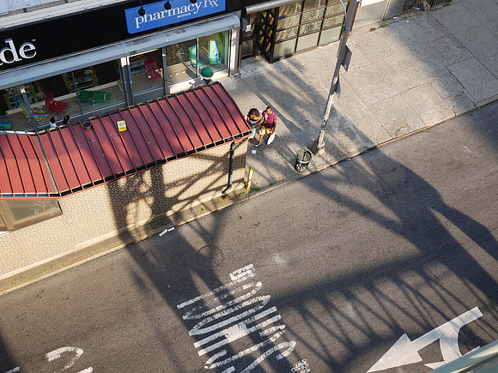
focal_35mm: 40
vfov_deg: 36.0
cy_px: 186
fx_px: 575
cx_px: 249
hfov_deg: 46.8
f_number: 5
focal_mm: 20
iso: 100
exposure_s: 1/125
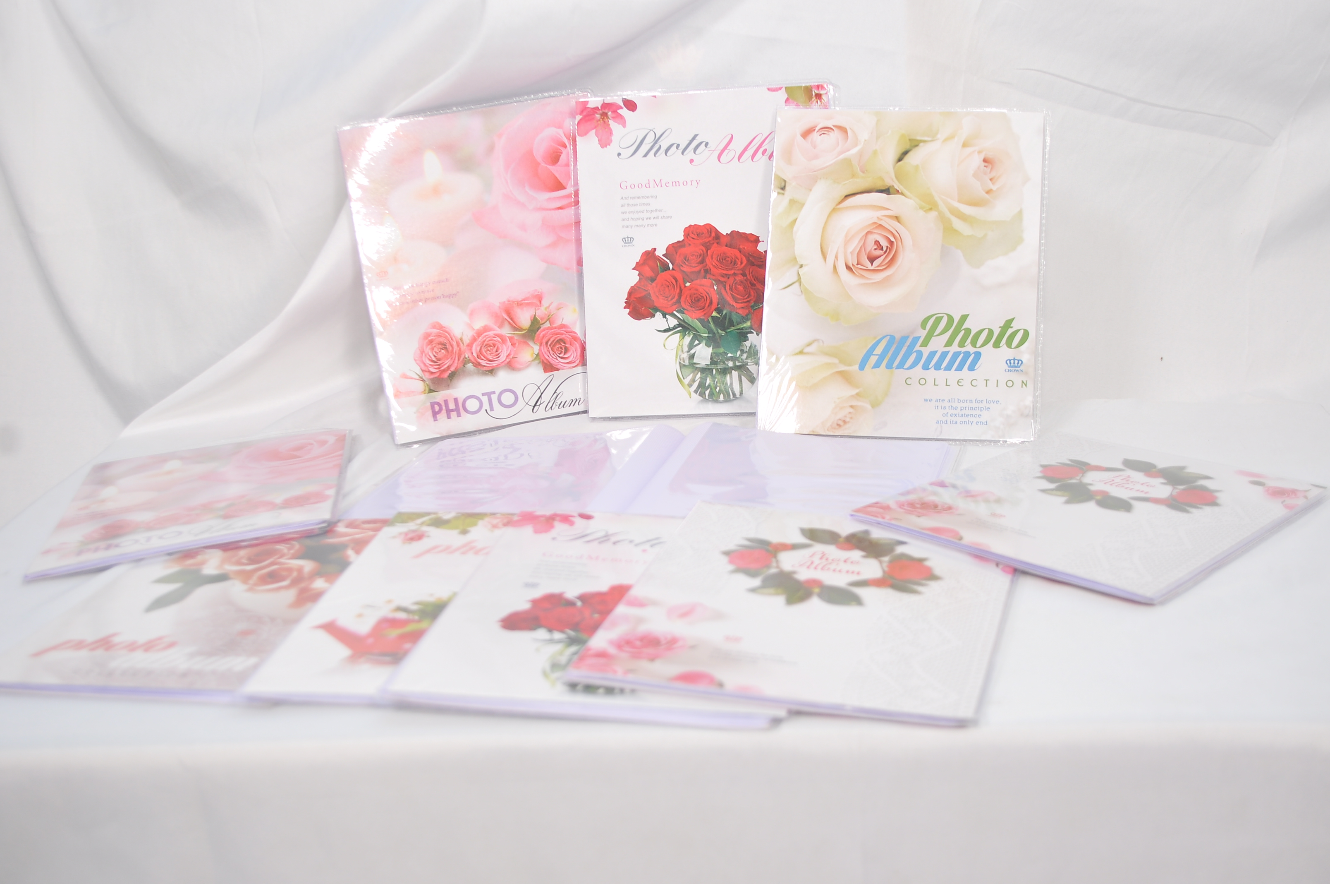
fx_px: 1771
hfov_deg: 41.2
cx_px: 665
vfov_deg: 28.0
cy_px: 442
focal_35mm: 48
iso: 200
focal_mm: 32
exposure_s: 1/125
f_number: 5.6
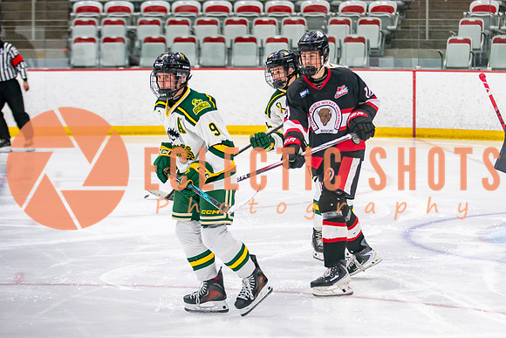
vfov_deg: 10.5
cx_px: 345
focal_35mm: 131
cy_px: 151
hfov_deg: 15.6
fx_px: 1843
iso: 1000
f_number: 2.8
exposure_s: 1/640
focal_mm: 95
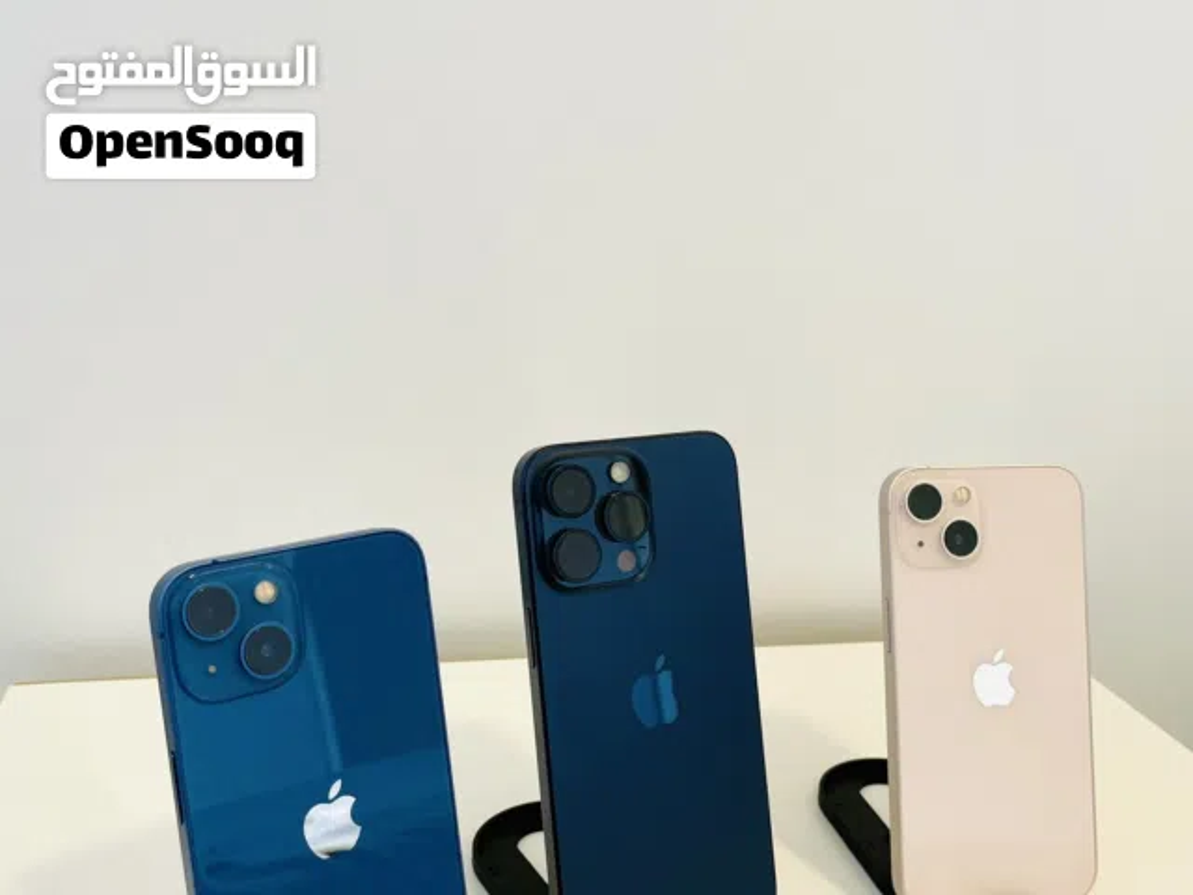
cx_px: 596
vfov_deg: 53.1
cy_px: 448
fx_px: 896
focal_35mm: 26
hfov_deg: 67.3
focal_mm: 4.2
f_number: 1.6
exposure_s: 1/100
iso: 100
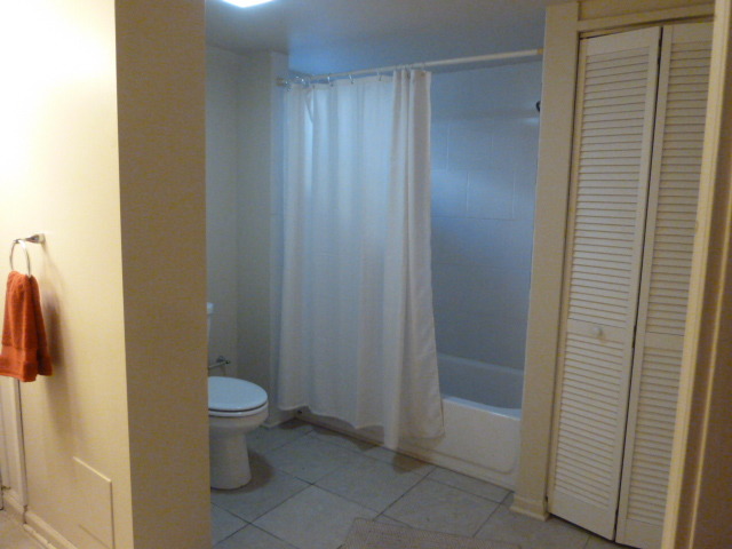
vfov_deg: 54.9
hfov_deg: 69.4
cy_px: 274
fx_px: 529
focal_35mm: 25
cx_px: 366
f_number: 3.3
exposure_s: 1/25
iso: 800
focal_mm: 4.1
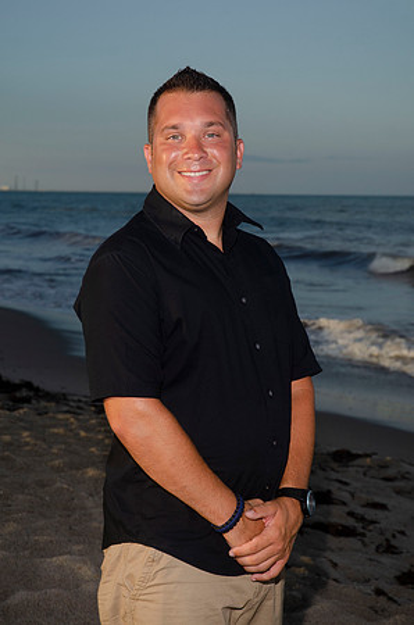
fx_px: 1430
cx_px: 207
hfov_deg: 16.5
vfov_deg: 24.7
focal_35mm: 82
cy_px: 312
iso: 100
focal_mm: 55
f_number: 7.1
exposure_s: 1/250
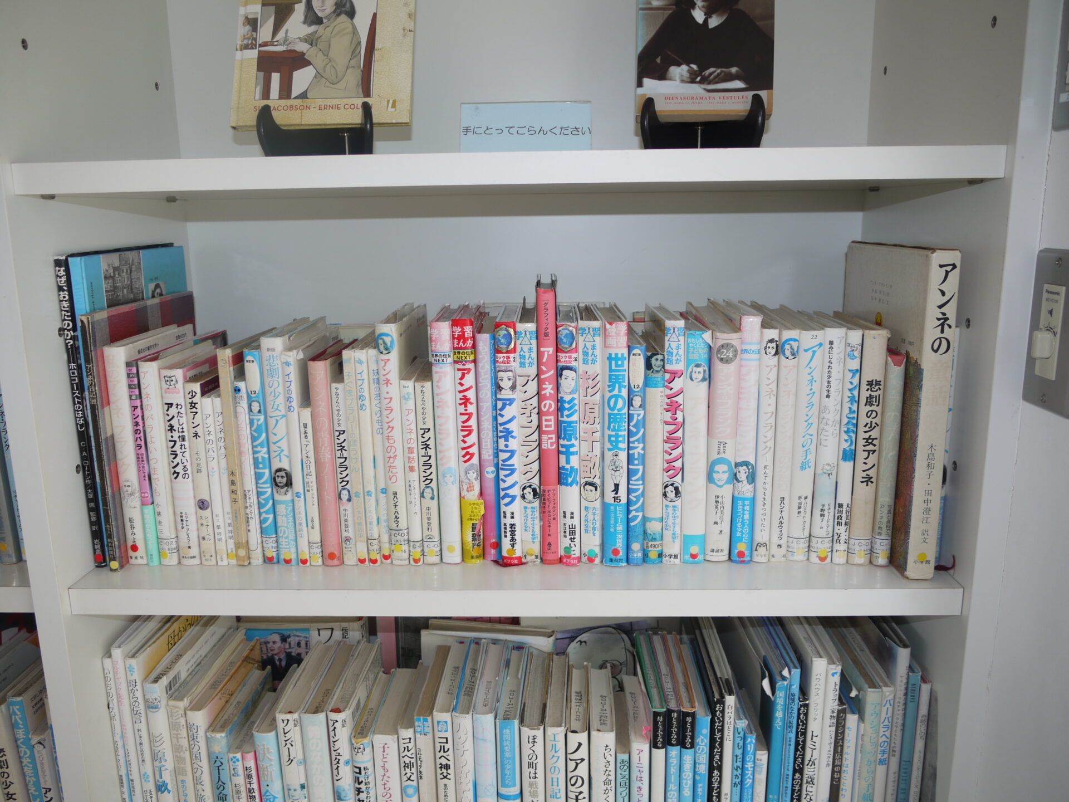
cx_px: 534
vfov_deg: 49.7
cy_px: 401
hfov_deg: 63.4
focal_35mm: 28
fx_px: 865
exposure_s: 1/125
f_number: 4
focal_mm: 14
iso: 100
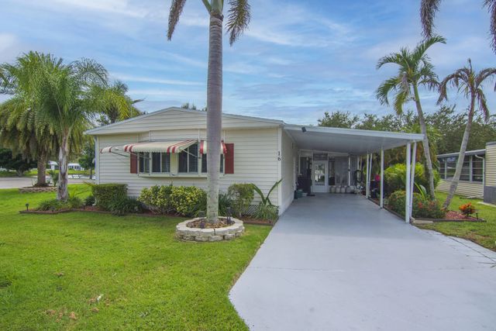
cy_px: 166
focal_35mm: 24
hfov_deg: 73.7
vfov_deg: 53.2
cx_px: 248
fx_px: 331
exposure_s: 1/250
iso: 100
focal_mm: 16
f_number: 9
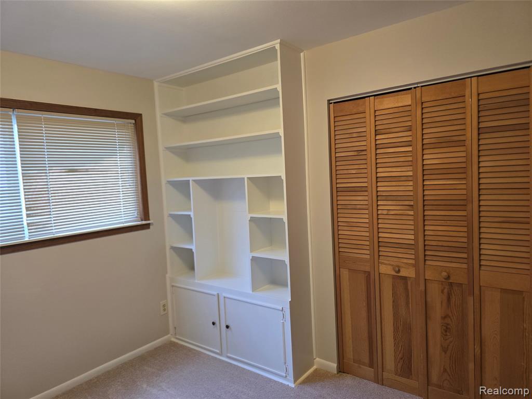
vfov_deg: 58.9
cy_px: 200
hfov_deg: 73.9
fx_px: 353
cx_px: 266
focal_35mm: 23
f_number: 1.7
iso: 320
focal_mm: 6.3
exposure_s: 1/120
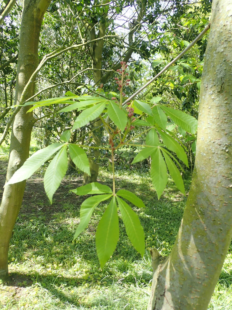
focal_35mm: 30
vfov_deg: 60.0
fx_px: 268
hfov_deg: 46.8
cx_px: 116
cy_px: 155
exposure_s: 1/100
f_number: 3.2
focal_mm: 5.5
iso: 100
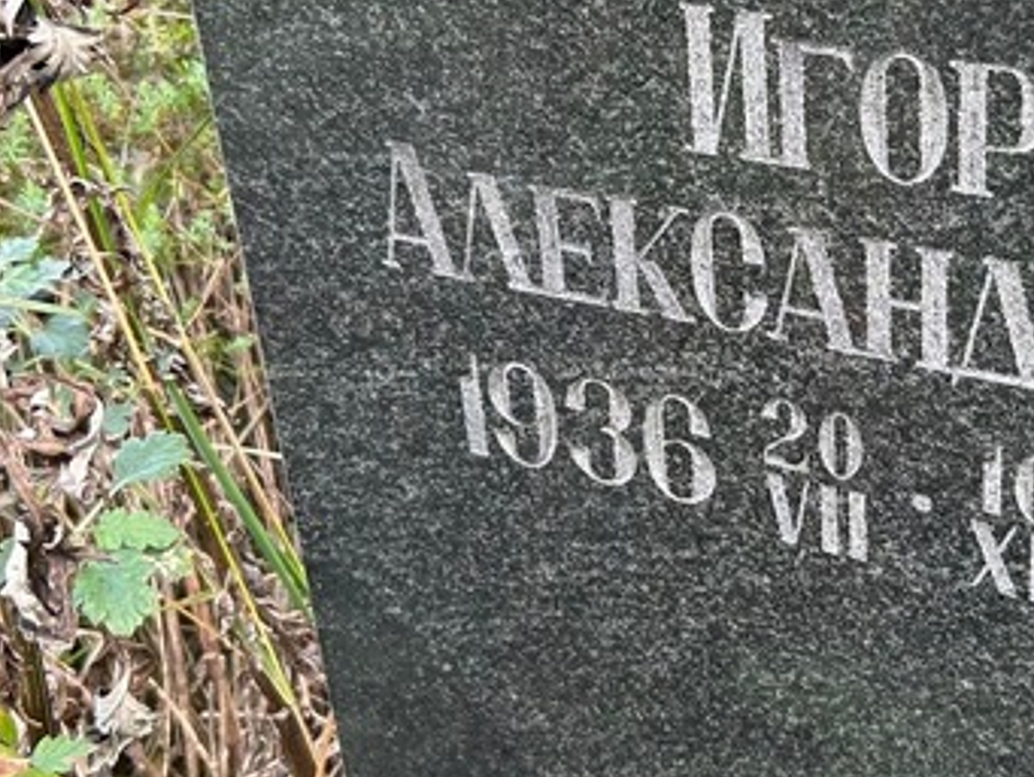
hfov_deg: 30.7
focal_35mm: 61
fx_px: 1823
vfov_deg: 23.9
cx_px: 861
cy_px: 258
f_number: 1.5
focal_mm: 5.7
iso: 64
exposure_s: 1/167
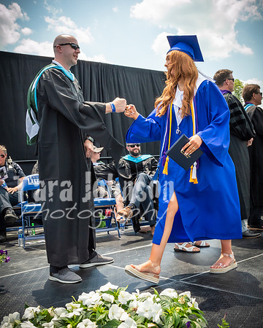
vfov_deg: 43.6
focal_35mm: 42
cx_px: 155
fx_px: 411
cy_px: 164
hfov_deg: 35.4
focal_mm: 20
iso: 200
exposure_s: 1/320
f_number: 7.1
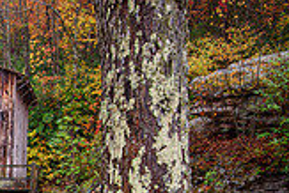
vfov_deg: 18.0
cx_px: -104
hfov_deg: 24.7
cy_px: 276
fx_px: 554
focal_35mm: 69
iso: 64
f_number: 16
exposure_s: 2
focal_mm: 18
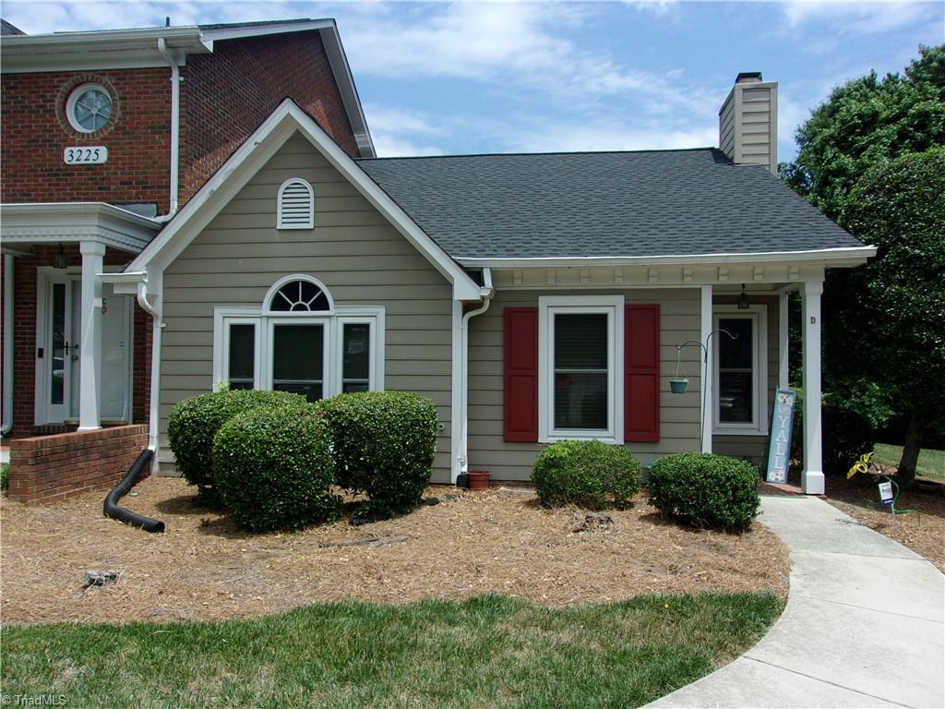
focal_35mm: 27
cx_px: 472
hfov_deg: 65.3
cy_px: 354
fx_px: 737
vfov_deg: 51.4
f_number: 10.4
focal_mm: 4.9
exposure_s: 1/120
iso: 80
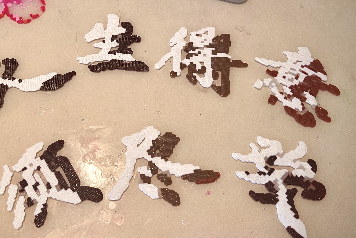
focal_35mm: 39
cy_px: 82
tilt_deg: -60.6
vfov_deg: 33.9
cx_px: 140
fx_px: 386
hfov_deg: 49.2
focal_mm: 5.7
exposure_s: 1/50
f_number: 1.5
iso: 160
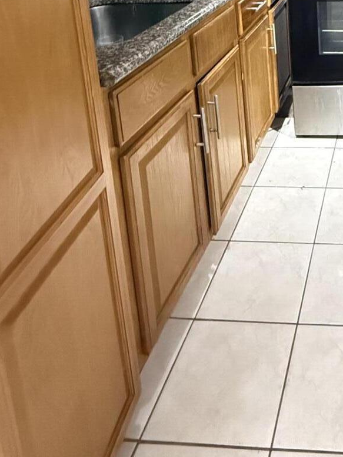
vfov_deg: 42.6
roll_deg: +1.4
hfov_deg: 35.3
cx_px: 354
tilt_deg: -11.2
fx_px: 476
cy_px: -22
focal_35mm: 36
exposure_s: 1/60
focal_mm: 2.22
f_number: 2.2
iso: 1250
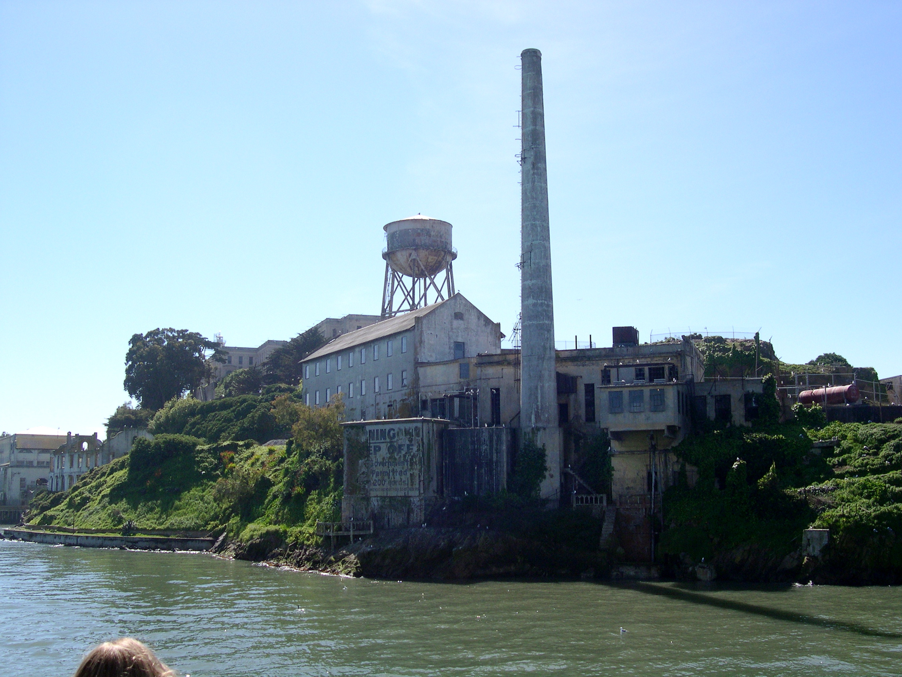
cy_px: 338
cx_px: 451
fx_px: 990
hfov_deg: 49.0
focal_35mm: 38
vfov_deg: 37.7
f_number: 7.6
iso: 100
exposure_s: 1/209
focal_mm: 8
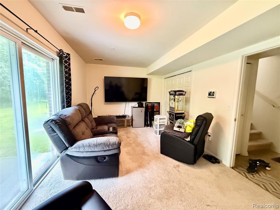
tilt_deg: -6.6
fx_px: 113
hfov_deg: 102.1
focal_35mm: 14
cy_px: 105
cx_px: 140
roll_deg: -1.7
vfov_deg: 85.7
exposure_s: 1/60
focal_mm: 2.22
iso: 1000
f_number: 2.2
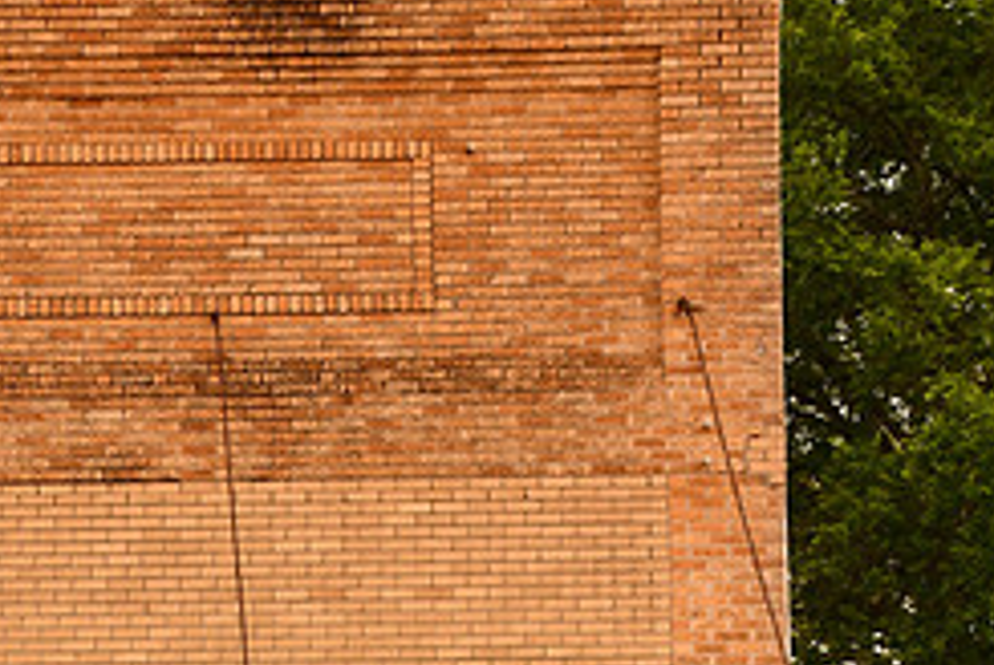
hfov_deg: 13.0
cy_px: 590
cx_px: 20
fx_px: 4312
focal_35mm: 156
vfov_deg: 8.8
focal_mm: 44
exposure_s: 1/640
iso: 400
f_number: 10
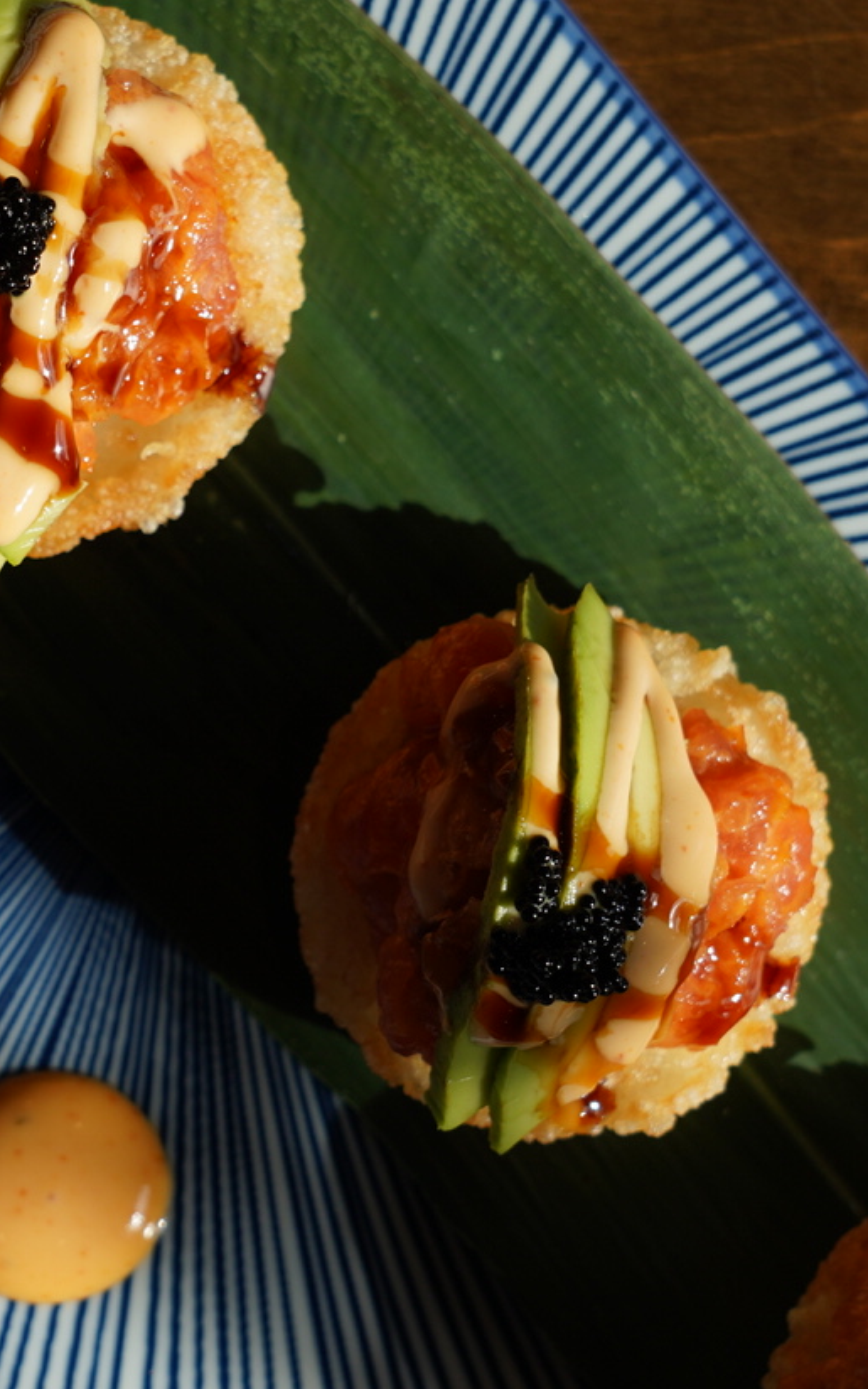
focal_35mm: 118
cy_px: 654
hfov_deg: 11.0
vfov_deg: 17.7
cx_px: 66
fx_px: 4466
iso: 200
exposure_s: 1/320
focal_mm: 59
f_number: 7.1
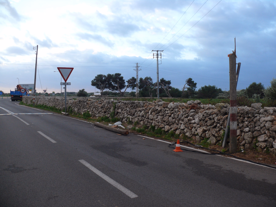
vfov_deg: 40.7
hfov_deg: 52.6
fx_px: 279
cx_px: 138
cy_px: 104
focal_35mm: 35
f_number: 2.8
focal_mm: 7.4
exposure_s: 1/125
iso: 100
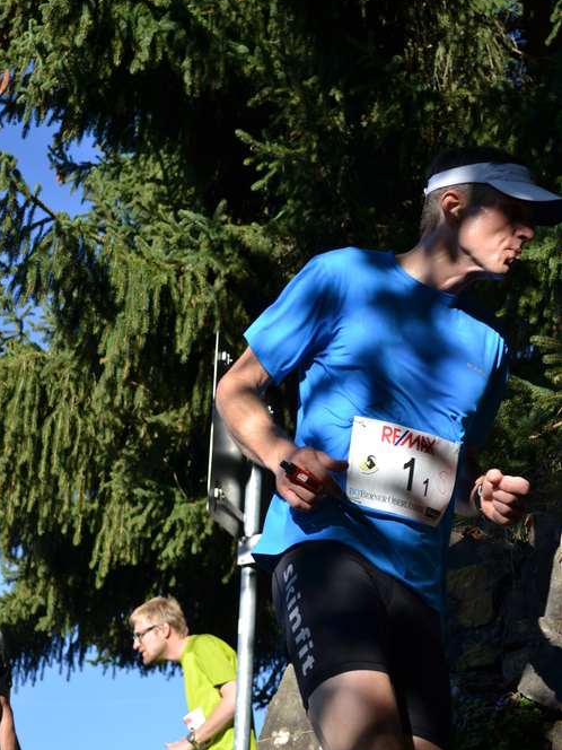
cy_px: 389
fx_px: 1342
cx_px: 280
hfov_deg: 23.7
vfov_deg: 31.2
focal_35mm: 62
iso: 400
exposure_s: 1/1250
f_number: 5
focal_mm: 38
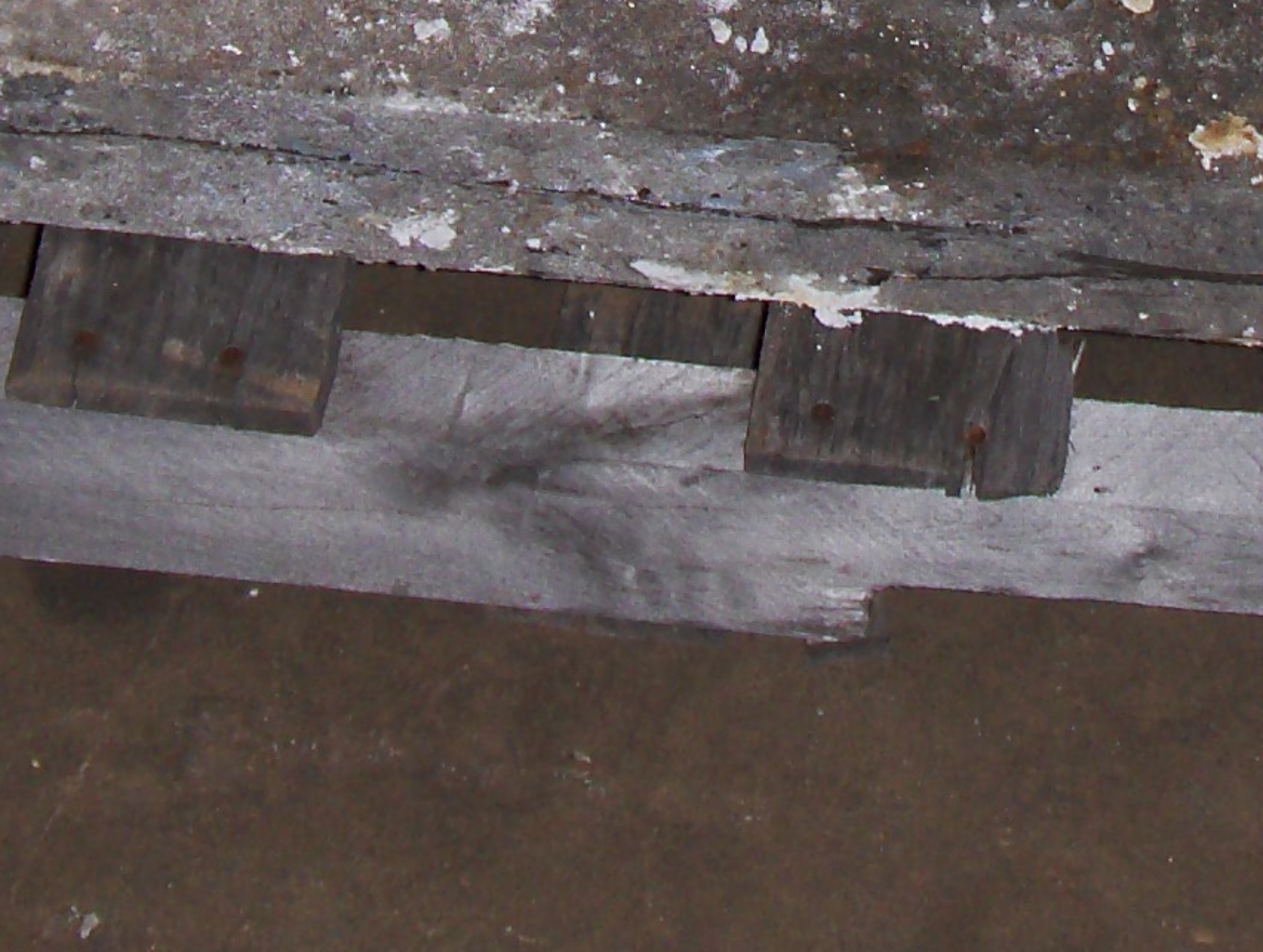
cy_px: -439
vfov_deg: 10.5
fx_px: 5007
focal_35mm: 137
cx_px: 784
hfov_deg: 14.4
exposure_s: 1/60
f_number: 3.5
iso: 100
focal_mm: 6.5
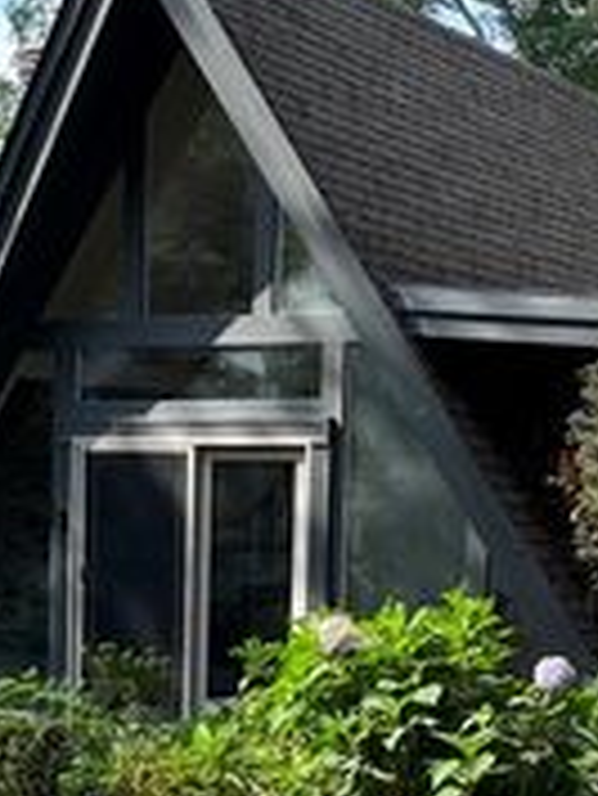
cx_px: 162
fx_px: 2255
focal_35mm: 98
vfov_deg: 19.8
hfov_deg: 15.1
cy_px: 650
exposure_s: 1/777
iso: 50
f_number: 1.6
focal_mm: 5.1
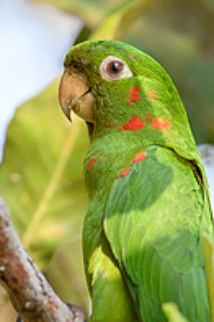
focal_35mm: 1143
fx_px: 10209
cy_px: 294
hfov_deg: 1.2
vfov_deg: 1.8
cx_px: 116
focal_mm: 500
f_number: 4
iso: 500
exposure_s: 1/800
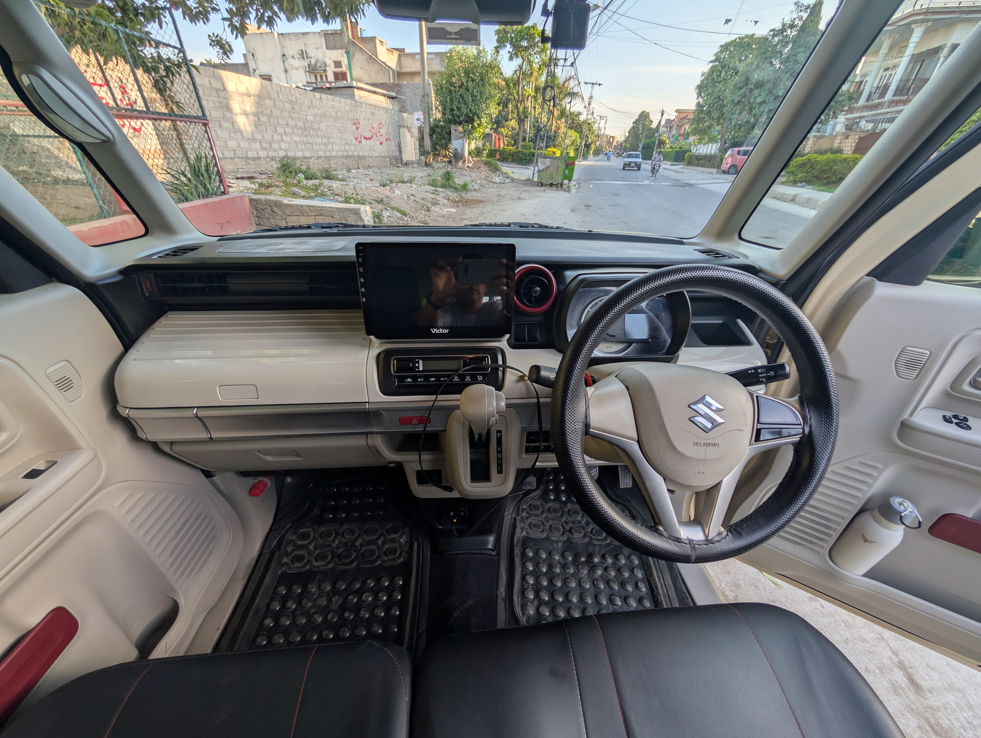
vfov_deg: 94.6
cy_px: 369
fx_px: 341
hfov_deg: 110.5
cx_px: 490
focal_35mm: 12
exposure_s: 1/593
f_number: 1.7
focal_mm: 2.02
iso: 49
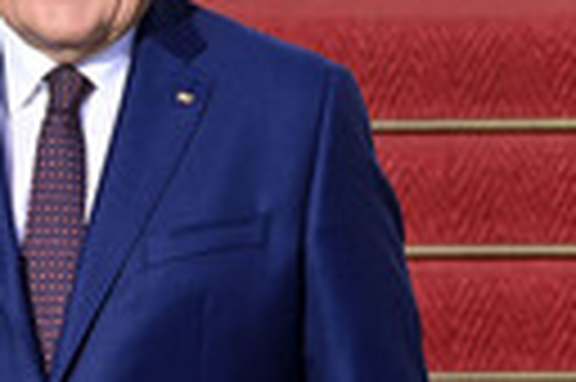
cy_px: 306
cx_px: -218
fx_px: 16842
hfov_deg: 2.0
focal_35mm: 1054
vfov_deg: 1.3
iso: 400
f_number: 13
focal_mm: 300
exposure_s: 1/320
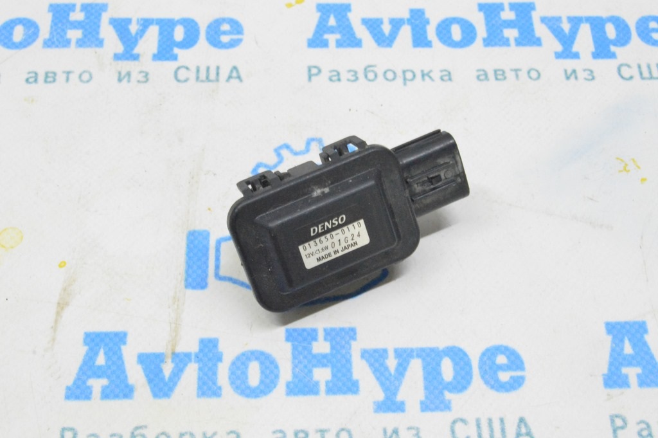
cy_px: 219
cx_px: 329
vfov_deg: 23.7
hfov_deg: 35.1
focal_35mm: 57
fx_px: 1041
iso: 6400
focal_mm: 38
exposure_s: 1/20
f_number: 20
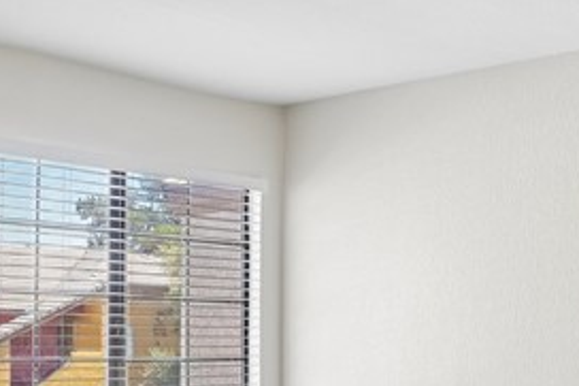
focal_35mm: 64
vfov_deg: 20.8
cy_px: 342
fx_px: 1029
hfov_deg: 30.3
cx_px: 500
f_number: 8
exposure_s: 1/25
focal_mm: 16
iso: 400
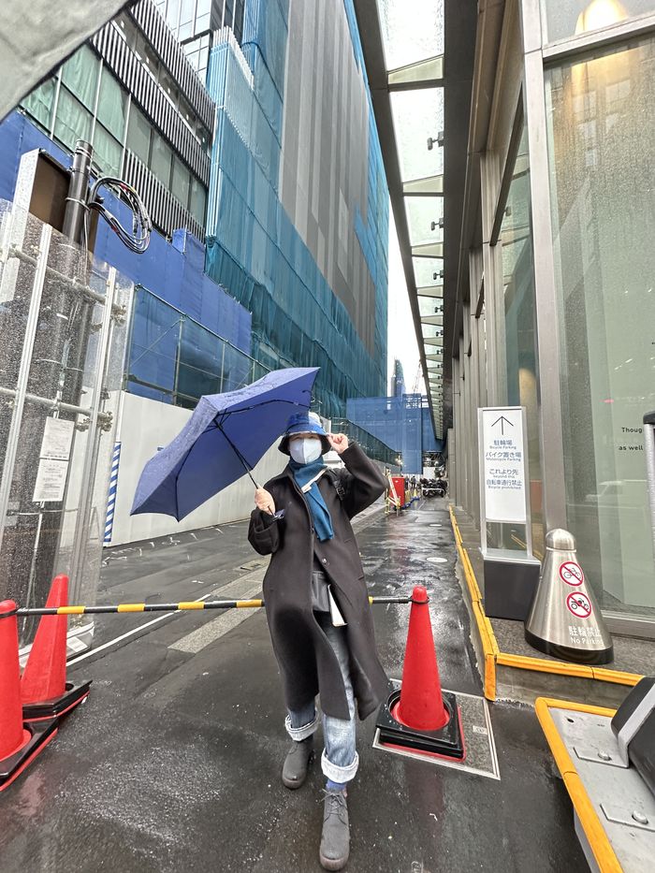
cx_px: 328
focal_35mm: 14
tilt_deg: +6.2
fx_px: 353
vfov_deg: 102.1
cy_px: 436
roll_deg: -1.6
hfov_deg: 85.7
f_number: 2.2
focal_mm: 2.22
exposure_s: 1/84
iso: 320
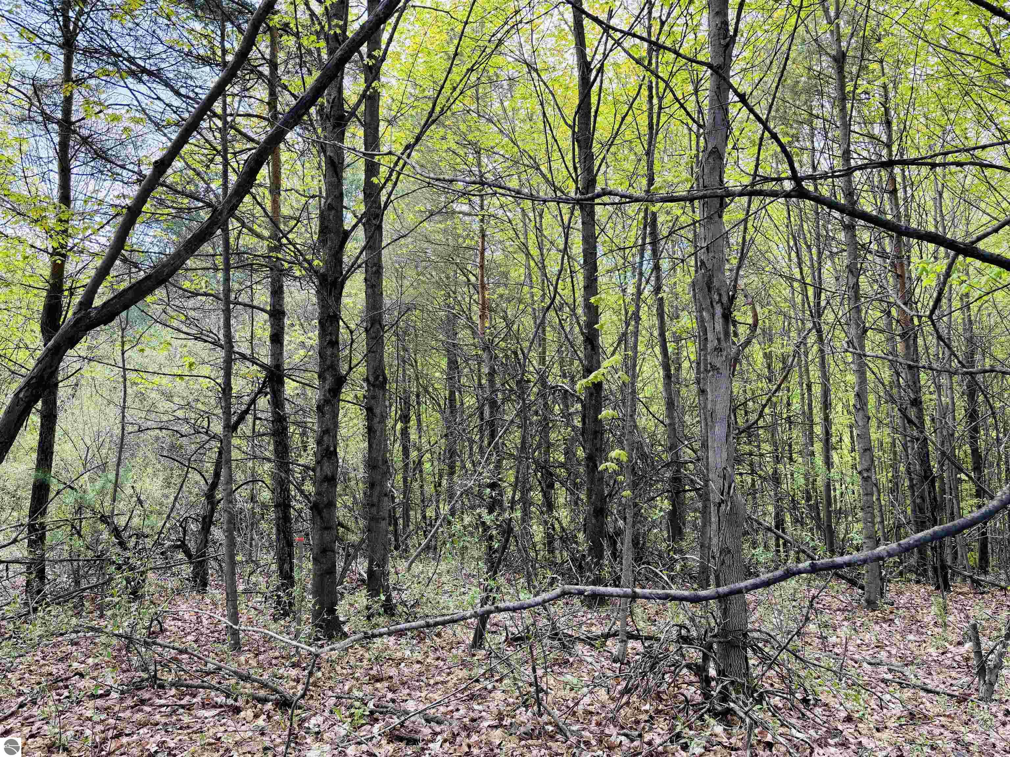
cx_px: 505
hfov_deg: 67.3
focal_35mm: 26
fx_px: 759
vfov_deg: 53.1
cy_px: 378
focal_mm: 5.96
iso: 40
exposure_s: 1/194
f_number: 1.6
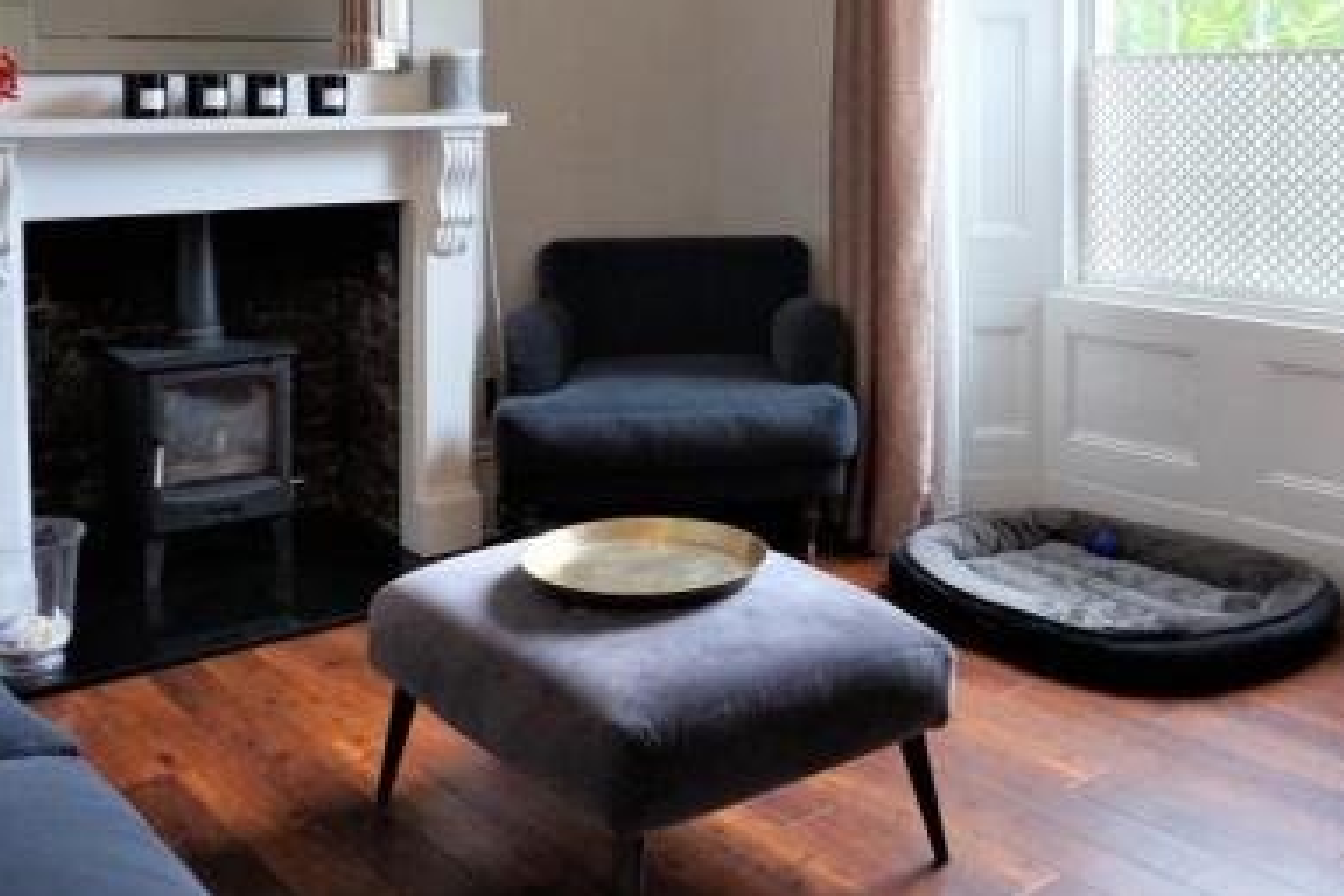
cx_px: 752
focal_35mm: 41
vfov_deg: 31.5
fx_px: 1531
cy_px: 138
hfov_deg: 47.3
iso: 800
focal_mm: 16
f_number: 4
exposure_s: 1/160
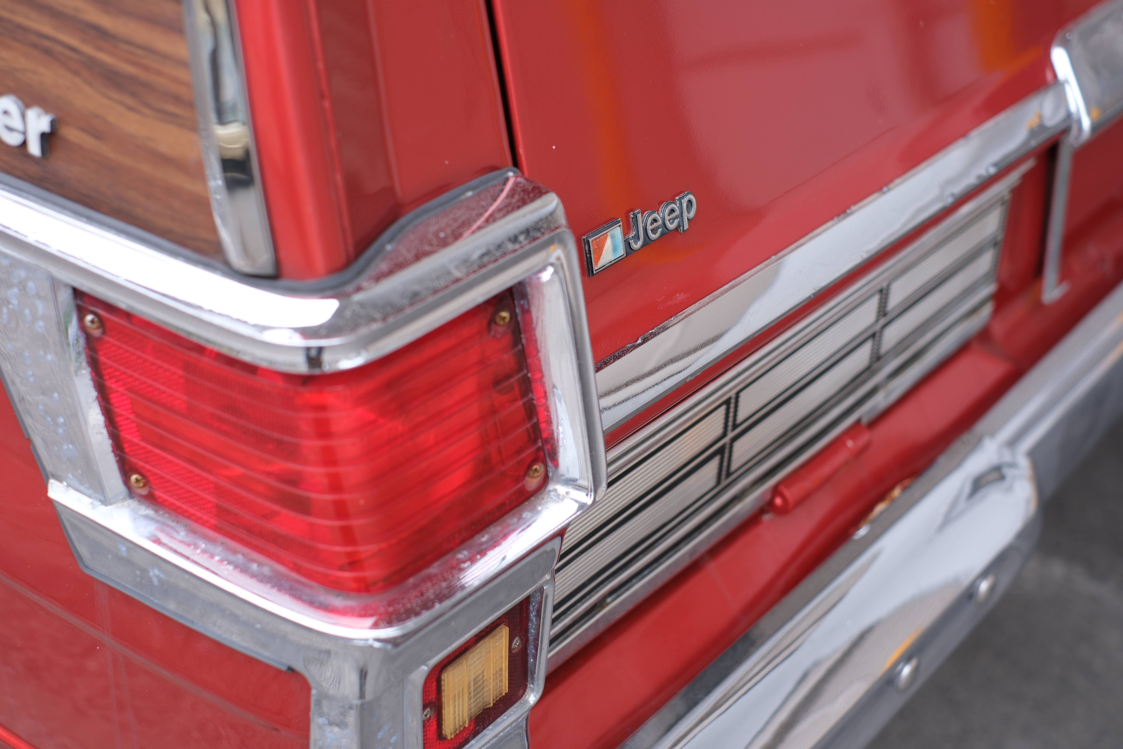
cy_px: 374
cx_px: 562
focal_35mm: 53
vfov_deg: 25.5
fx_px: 1653
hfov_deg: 37.5
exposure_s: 1/350
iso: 125
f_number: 2.8
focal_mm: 35
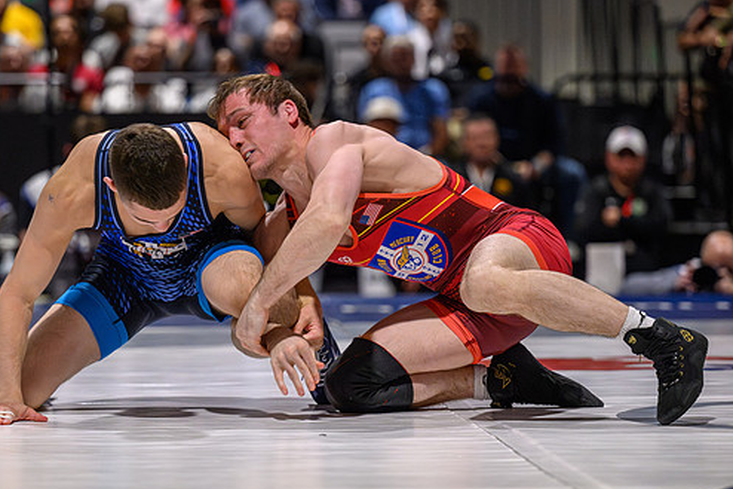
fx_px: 3745
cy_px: 315
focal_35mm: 184
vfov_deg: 7.5
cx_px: 319
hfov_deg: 11.2
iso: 7200
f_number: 2.8
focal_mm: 130
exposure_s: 1/800
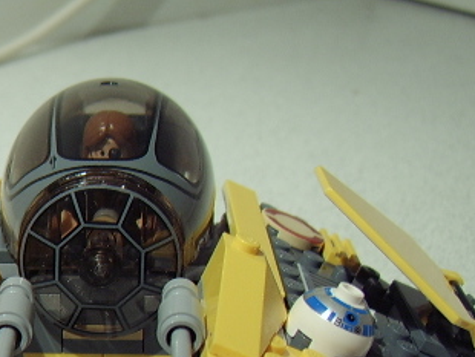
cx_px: 97
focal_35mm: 64
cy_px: 314
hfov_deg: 29.6
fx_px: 879
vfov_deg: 22.5
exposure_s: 1/13
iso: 100
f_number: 2.7
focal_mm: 8.13
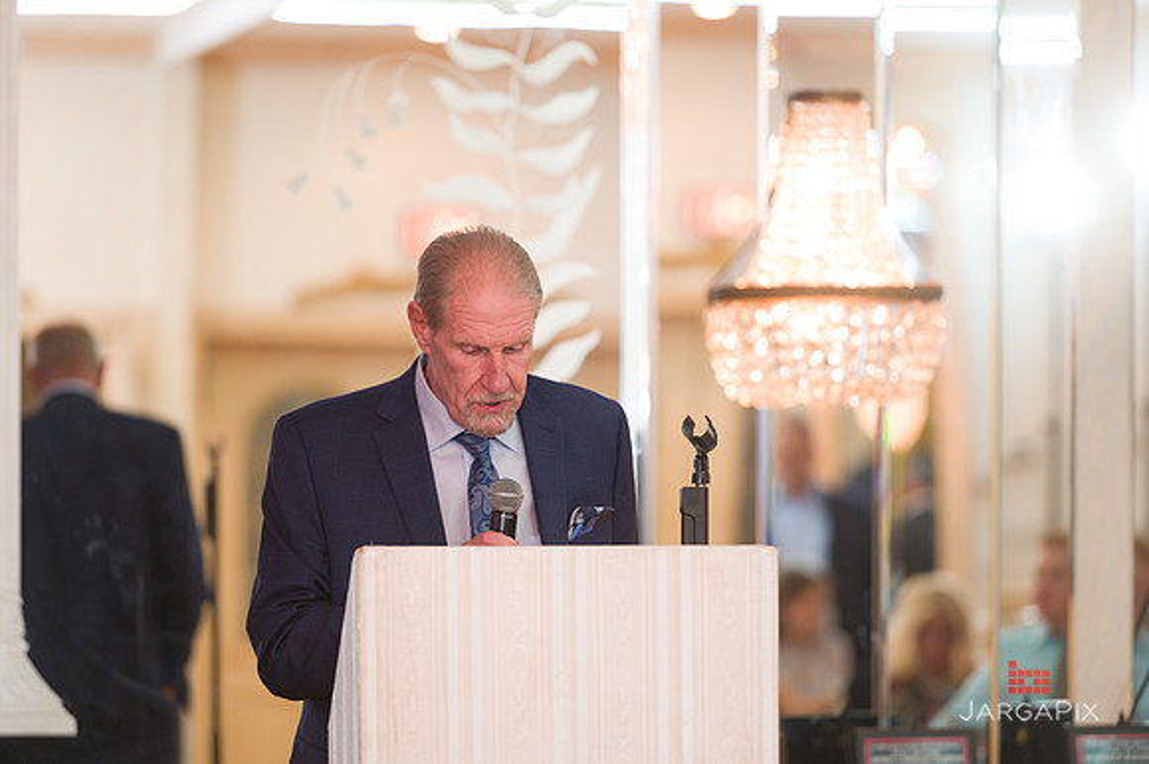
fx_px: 6379
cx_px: 574
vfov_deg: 6.9
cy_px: 382
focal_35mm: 200
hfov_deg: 10.3
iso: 1600
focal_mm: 200
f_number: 3.2
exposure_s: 1/125
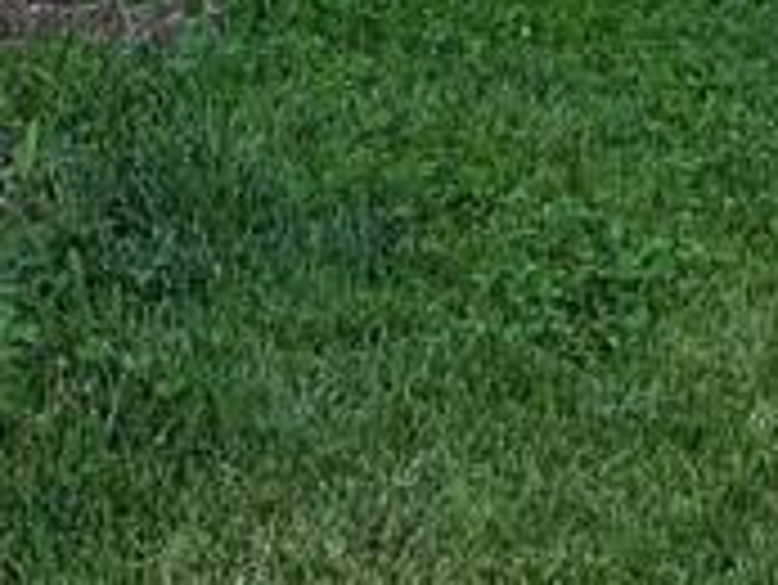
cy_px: -594
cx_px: 524
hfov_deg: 13.9
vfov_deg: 9.7
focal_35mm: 142
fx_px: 3194
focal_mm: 6.81
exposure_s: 1/1258
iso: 23
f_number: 1.85
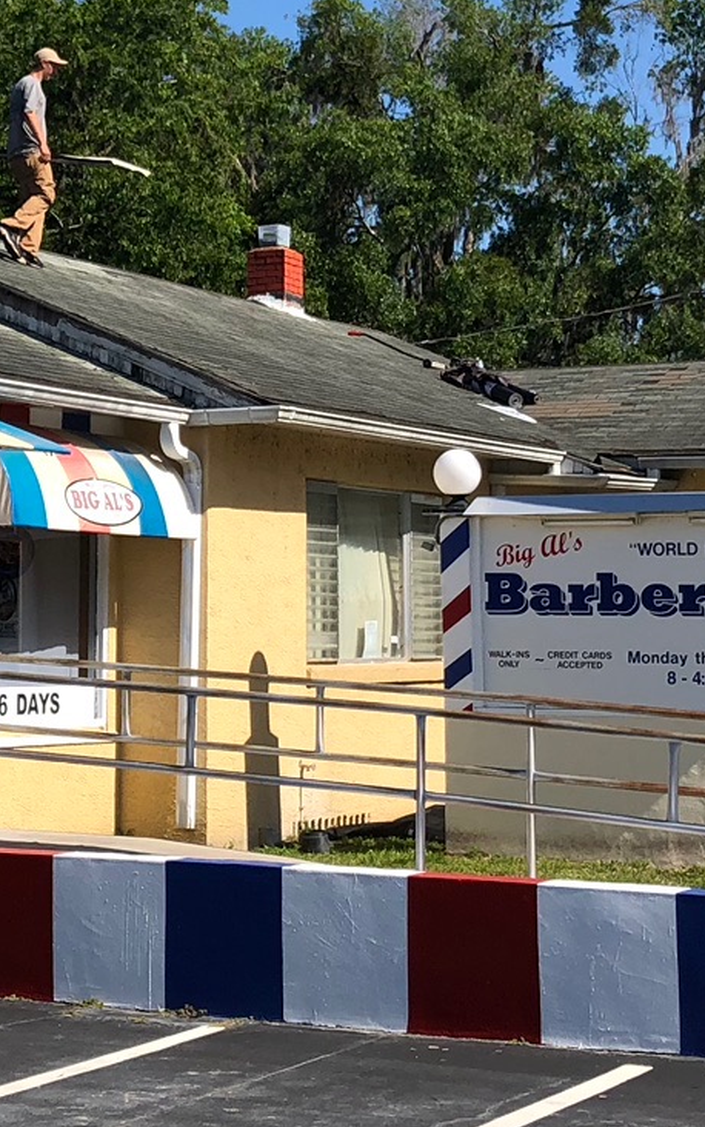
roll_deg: +0.9
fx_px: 2550
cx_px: 208
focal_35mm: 83
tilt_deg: +8.4
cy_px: 343
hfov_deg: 15.7
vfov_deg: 24.8
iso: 20
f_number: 1.8
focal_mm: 4
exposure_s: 1/1715
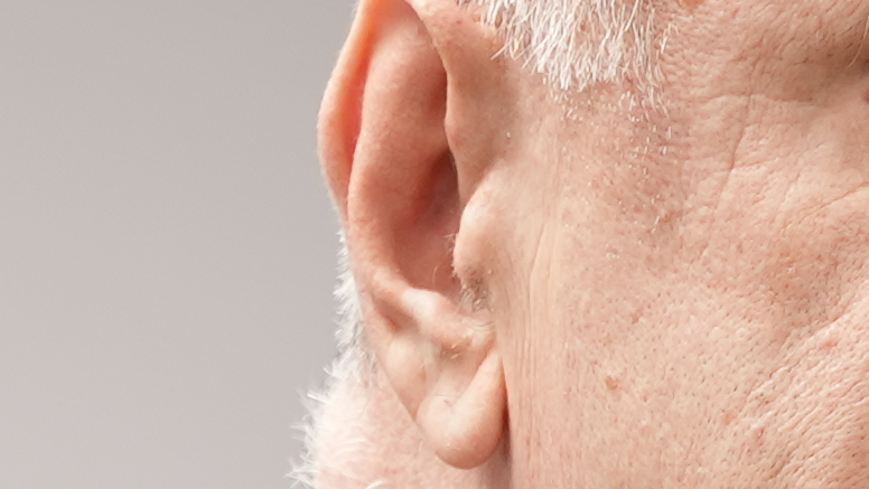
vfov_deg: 1.9
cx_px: 1254
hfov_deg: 3.3
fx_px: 15051
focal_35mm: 653
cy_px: 1100
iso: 320
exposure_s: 1/100
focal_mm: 70
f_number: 2.8
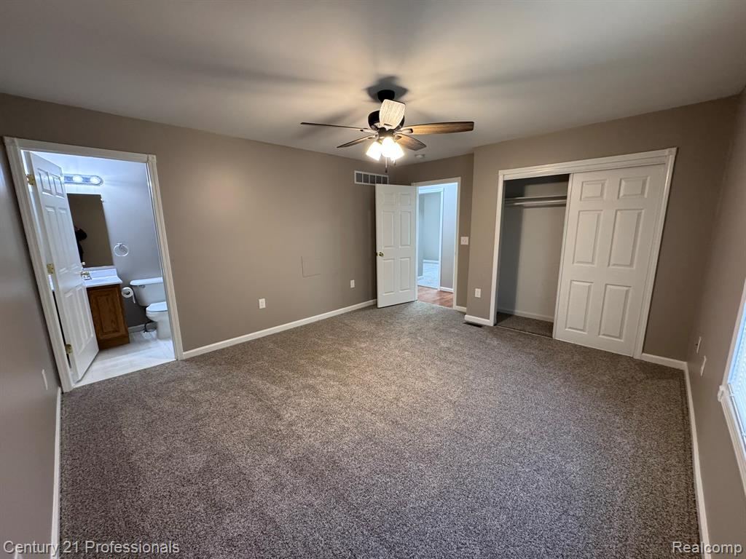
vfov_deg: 85.7
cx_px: 373
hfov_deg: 102.1
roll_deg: +0.6
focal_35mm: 14
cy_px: 280
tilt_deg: -11.5
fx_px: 302
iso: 320
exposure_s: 1/60
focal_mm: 2.22
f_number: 2.2
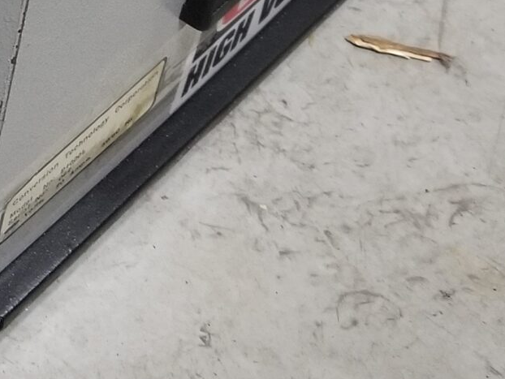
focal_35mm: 107
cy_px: -393
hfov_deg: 15.7
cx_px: -405
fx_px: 1562
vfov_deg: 12.2
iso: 200
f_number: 1.7
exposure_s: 1/15
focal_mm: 4.25
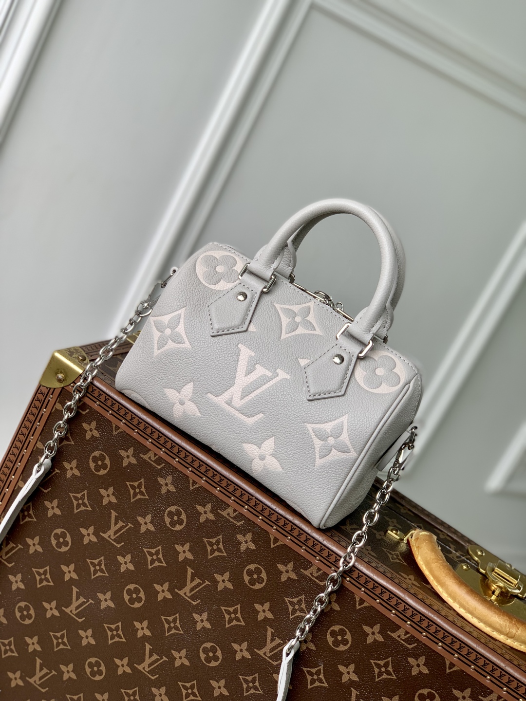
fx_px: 1054
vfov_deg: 36.8
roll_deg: -27.6
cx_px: 263
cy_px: 350
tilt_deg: -15.8
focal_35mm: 52
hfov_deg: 28.0
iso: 16
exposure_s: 1/128
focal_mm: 6
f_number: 2.4
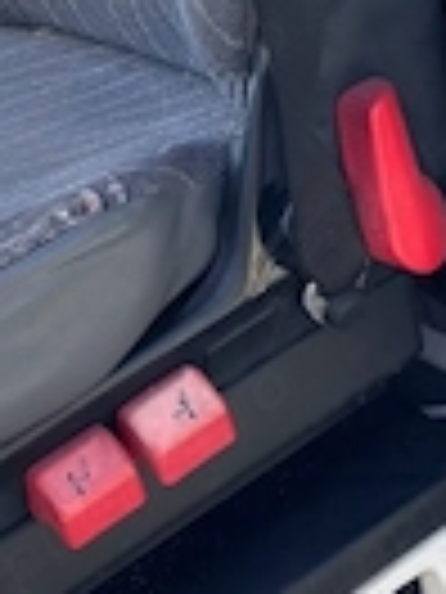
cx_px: -117
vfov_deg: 16.6
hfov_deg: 12.8
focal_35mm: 112
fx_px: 1924
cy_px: -171
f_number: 1.78
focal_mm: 6.76
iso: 100
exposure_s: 1/1175
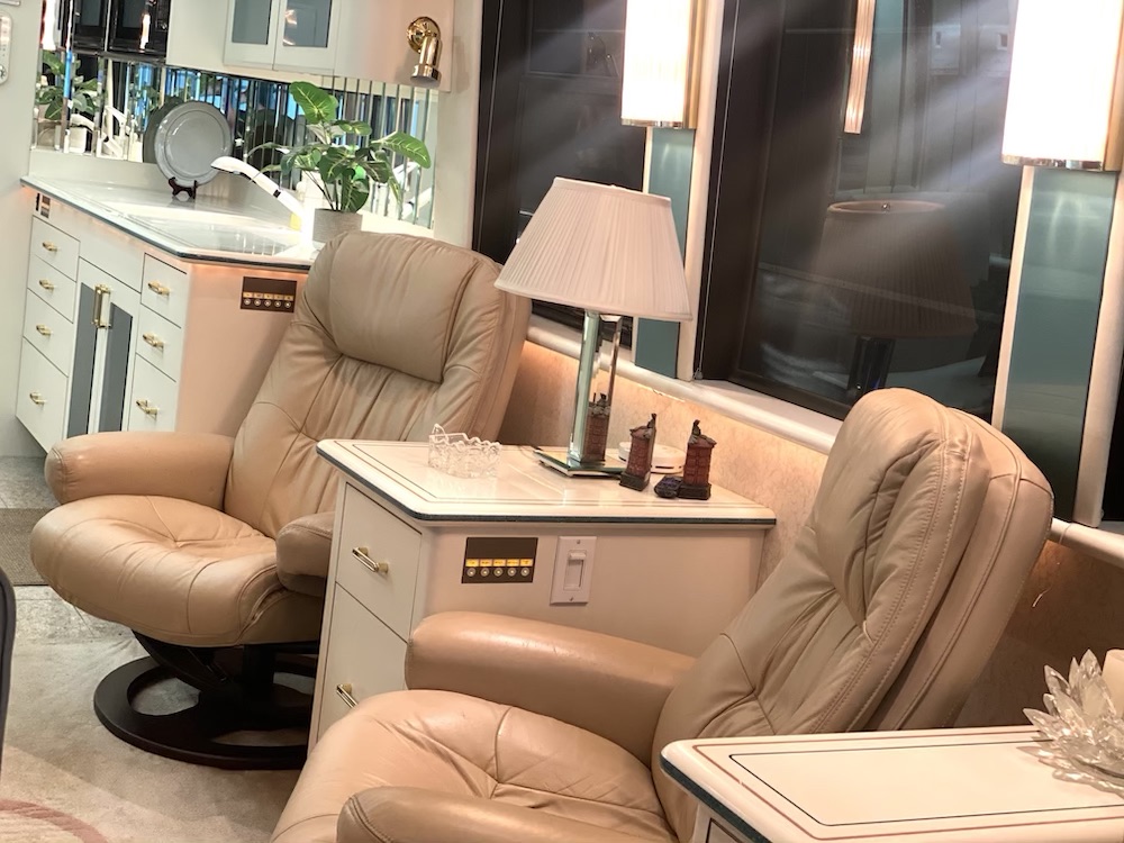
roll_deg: -8.2
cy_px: 422
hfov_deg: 36.8
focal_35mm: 52
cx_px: 562
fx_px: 1688
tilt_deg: -11.1
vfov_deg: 28.0
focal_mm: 6
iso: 250
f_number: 2
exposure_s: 1/40
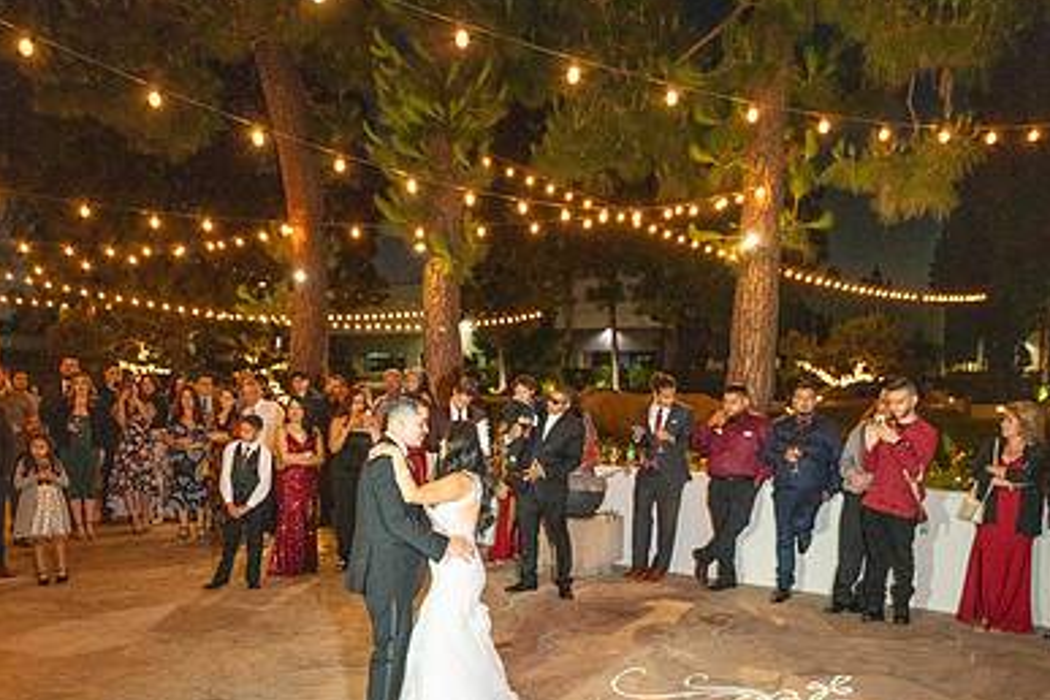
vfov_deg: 36.2
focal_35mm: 36
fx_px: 1050
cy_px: 506
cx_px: 499
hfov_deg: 53.1
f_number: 2.8
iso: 3200
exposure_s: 1/125
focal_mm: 24
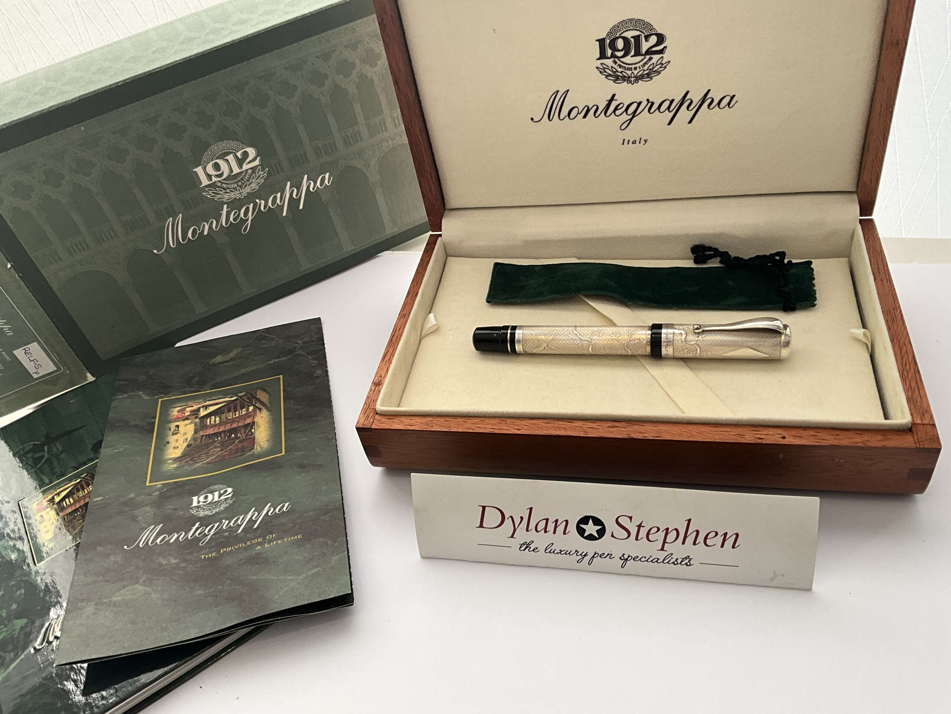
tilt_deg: -43.1
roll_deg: +11.8
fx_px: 797
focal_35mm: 29
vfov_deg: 48.2
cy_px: 357
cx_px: 476
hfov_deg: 61.7
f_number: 1.8
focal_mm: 3
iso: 32
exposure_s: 1/100
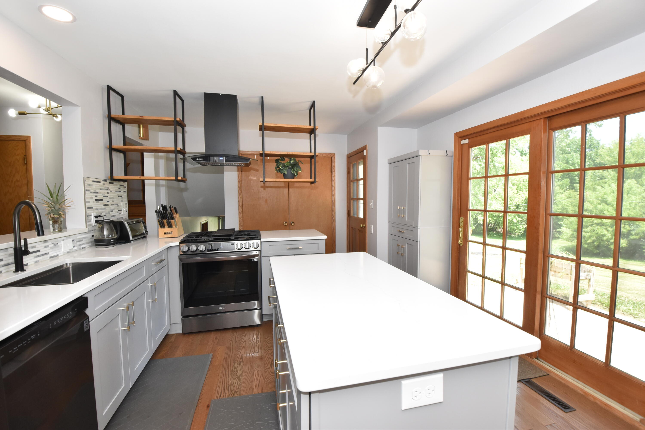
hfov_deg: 100.4
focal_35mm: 15
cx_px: 322
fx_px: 269
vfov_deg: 77.3
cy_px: 215
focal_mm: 10
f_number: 7.1
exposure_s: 1/100
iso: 800
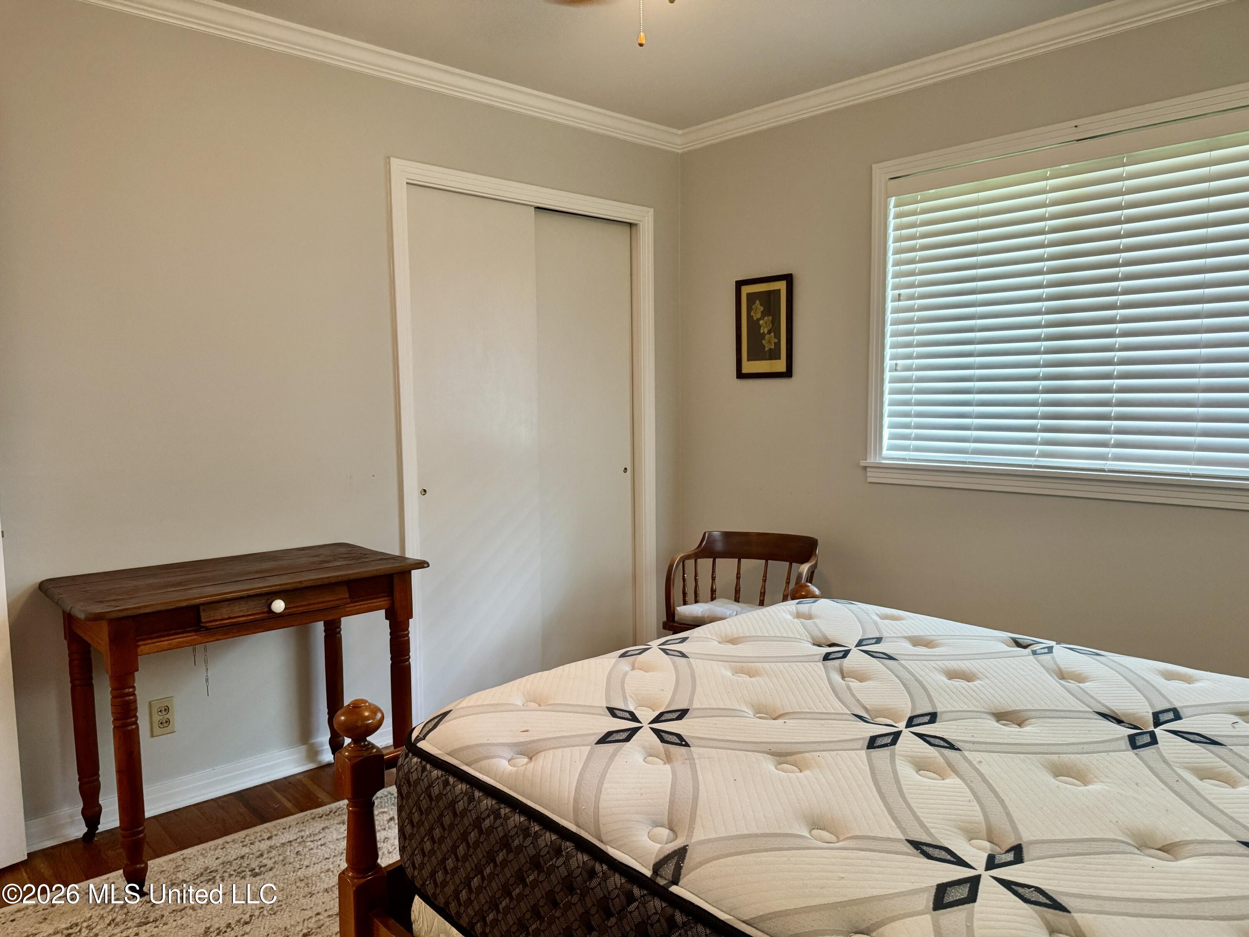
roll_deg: +1.0
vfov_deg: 56.8
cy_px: 468
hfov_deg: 71.6
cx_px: 624
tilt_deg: -5.3
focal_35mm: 24
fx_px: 866
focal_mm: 6.76
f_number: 1.78
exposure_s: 1/60
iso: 250
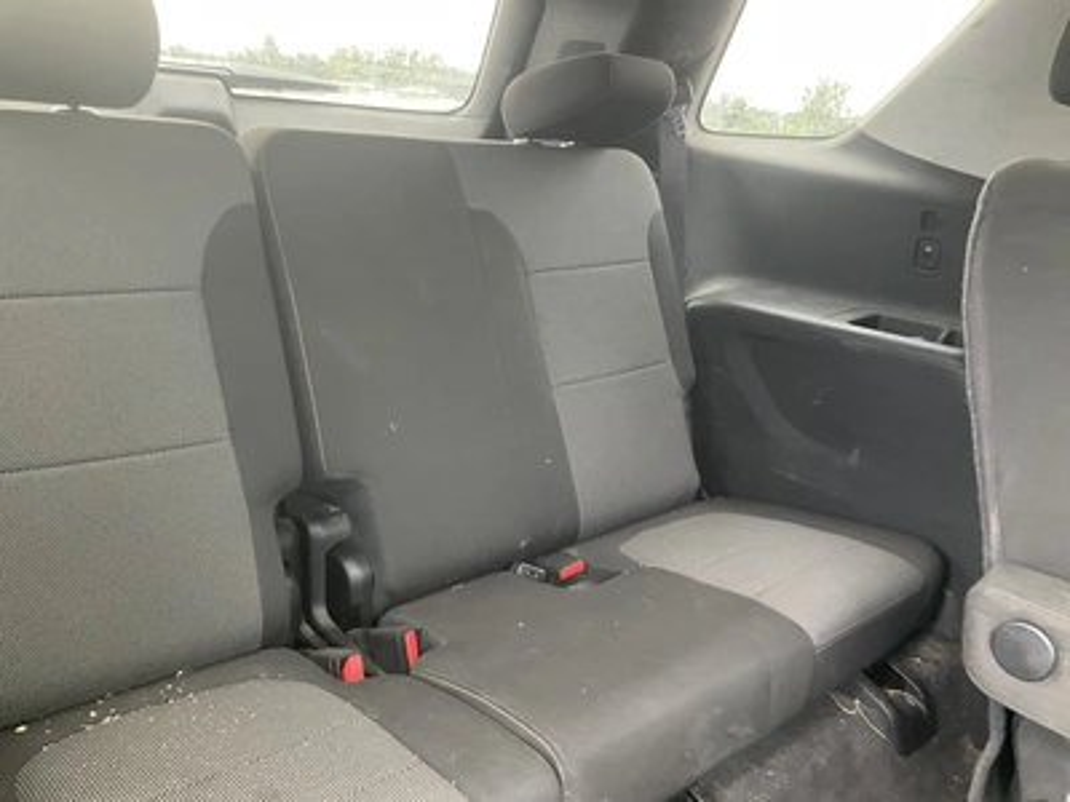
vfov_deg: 48.2
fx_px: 896
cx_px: 535
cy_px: 401
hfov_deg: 61.7
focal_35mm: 29
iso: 125
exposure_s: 1/60
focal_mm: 3
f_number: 1.8
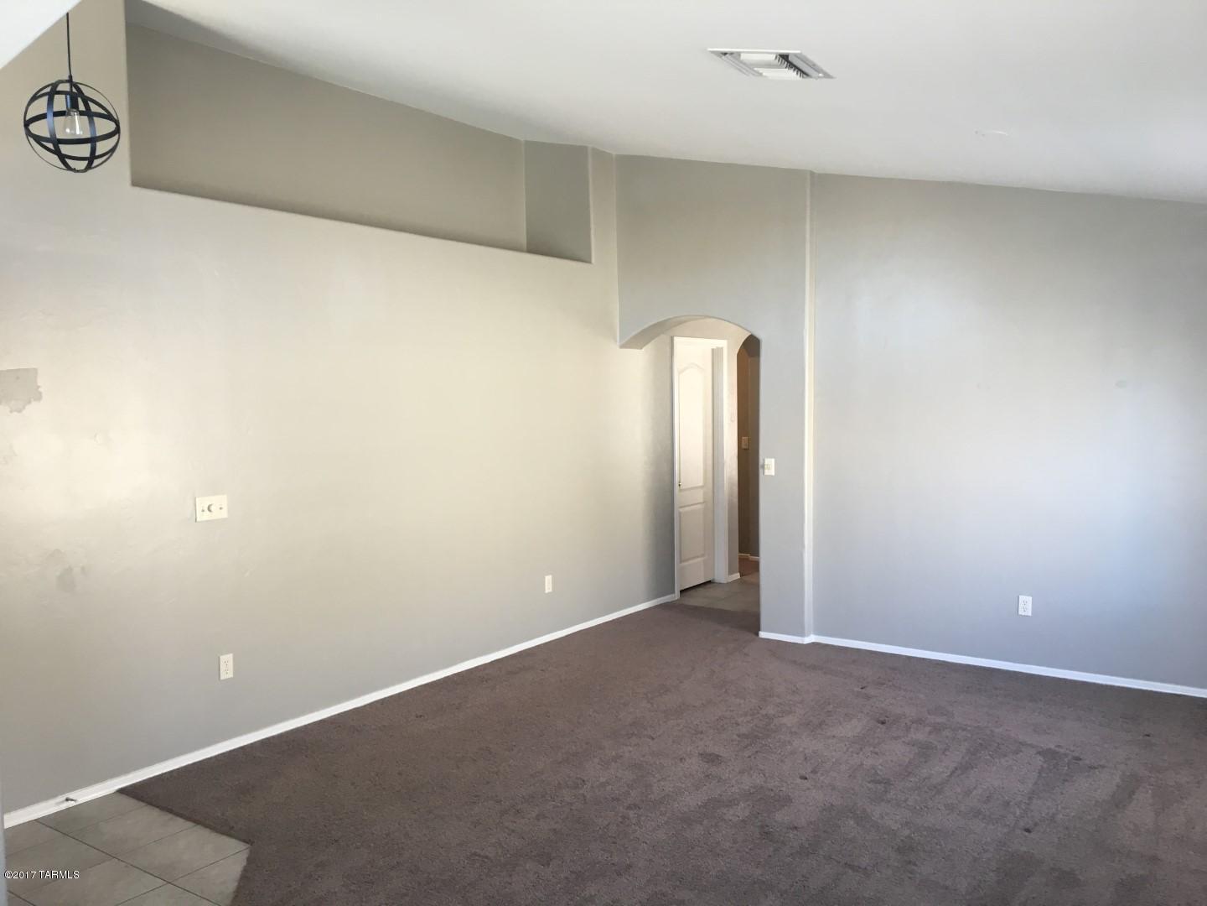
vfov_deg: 48.2
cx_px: 604
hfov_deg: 61.7
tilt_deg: -5.0
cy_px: 453
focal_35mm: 29
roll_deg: +0.8
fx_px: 1011
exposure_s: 1/30
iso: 64
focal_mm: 4.15
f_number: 2.2
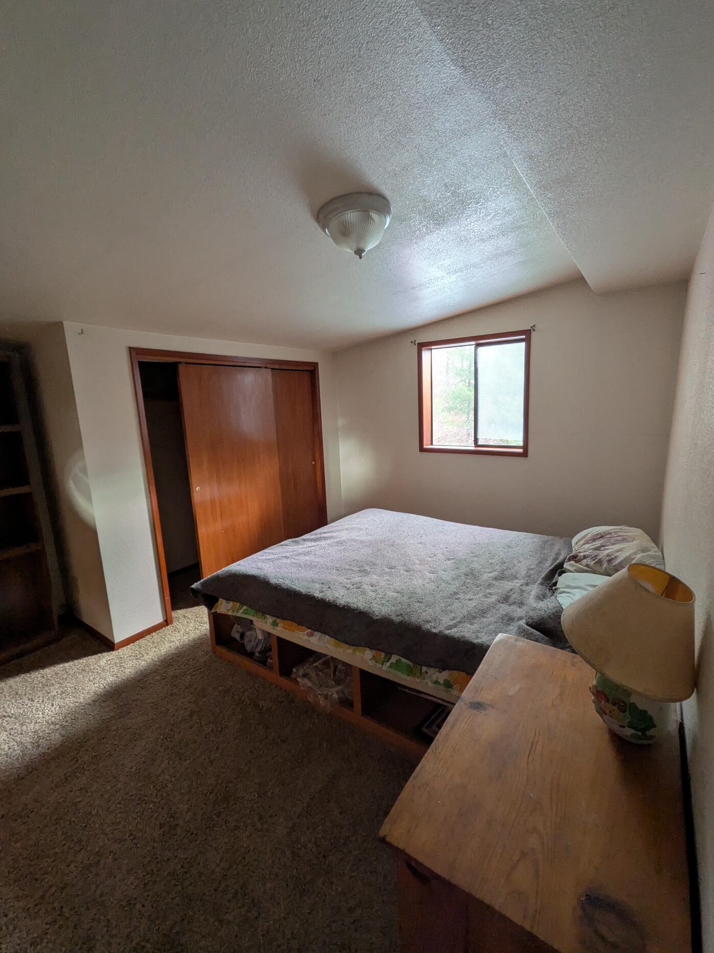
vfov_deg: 98.2
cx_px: 379
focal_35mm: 15
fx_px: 413
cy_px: 474
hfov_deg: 81.6
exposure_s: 1/27
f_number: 2.2
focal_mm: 1.85
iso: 151
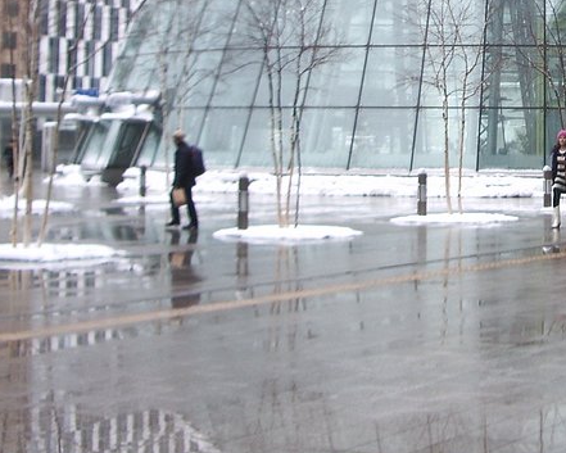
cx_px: 592
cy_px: -28
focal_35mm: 93
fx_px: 1558
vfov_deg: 16.1
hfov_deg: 19.8
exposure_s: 1/125
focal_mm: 6.8
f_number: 2.8
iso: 50
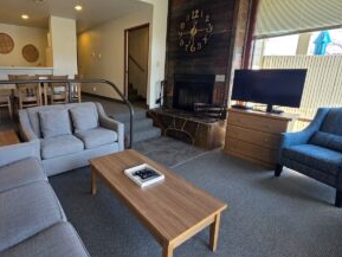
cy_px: 110
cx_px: 120
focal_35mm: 18
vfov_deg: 71.3
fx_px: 178
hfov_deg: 85.2
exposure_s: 1/120
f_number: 1.9
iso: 64
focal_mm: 2.2
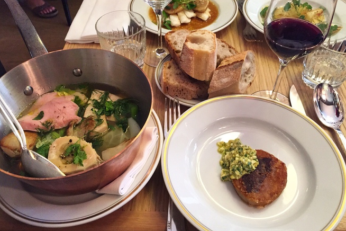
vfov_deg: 42.3
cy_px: 103
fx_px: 298
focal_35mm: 31
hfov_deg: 60.3
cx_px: 170
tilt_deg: -46.0
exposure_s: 1/17
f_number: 2.2
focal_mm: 4.15
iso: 250
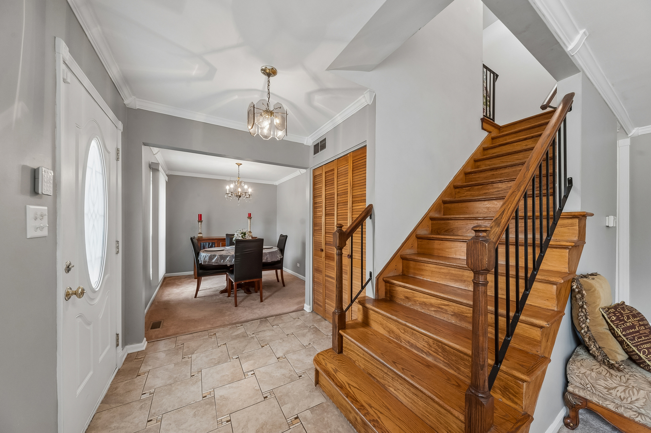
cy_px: 216
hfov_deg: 112.7
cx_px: 326
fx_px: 217
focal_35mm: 12
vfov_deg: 89.9
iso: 400
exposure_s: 1/25
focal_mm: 12
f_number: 8
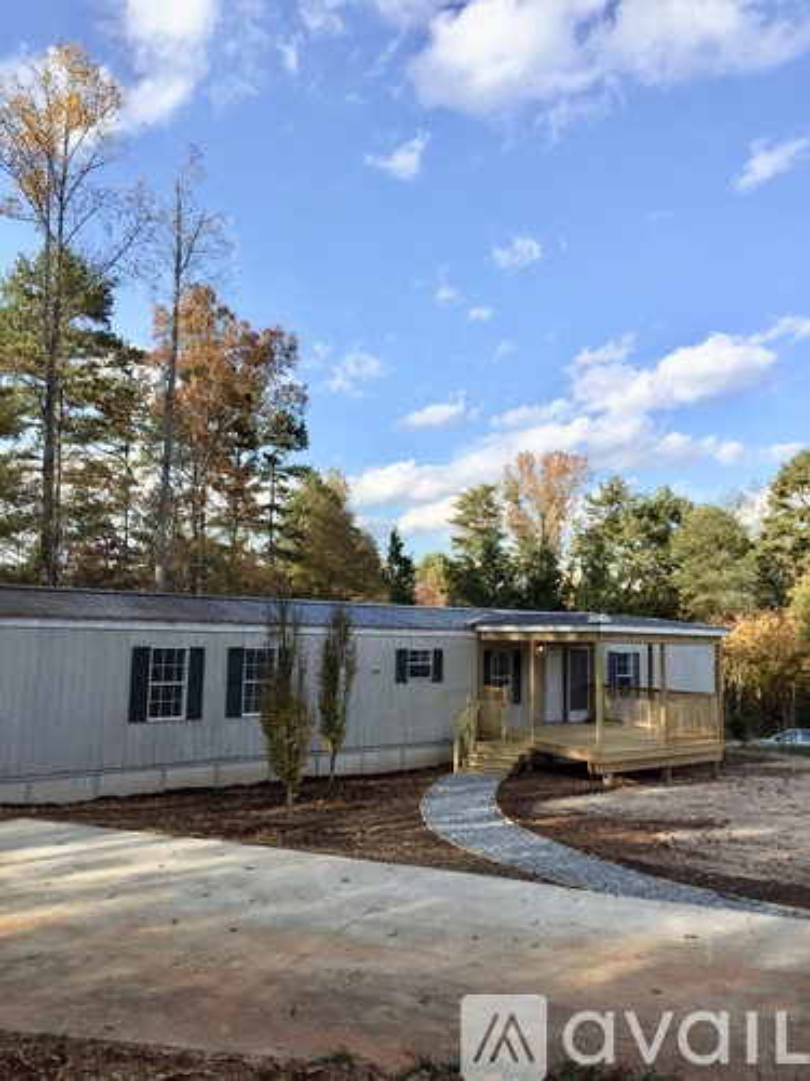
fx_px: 905
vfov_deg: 61.7
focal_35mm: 29
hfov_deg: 48.2
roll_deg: -1.1
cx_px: 405
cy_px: 540
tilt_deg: +7.3
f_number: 2.2
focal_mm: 4.15
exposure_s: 1/989
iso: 32
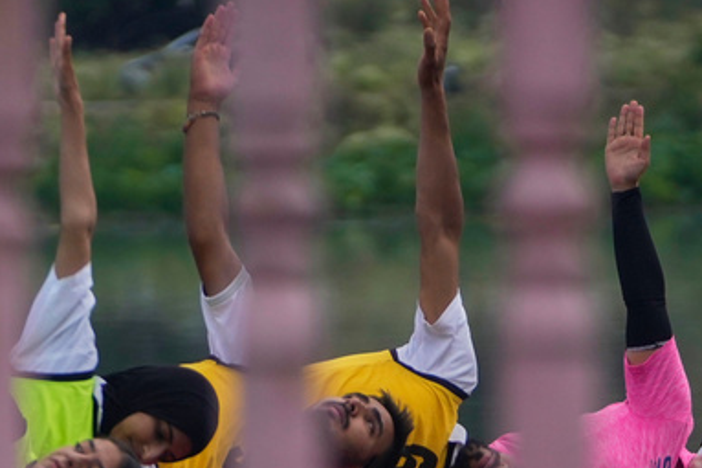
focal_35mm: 569
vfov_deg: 2.4
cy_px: 461
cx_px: 554
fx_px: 11090
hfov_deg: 3.6
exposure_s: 1/8000
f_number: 3.2
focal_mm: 142
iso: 400
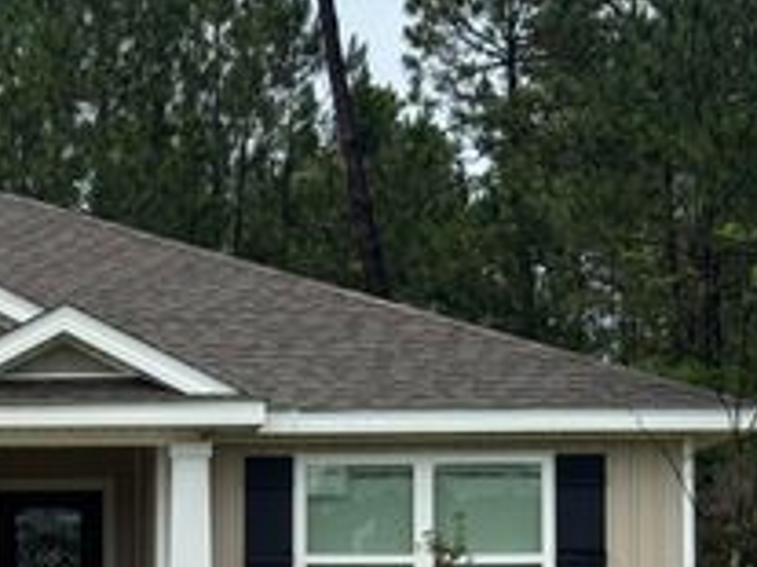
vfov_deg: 12.5
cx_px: -95
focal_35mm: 116
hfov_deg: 16.4
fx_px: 2535
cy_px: 616
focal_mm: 6.76
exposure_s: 1/3096
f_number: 1.78
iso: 64
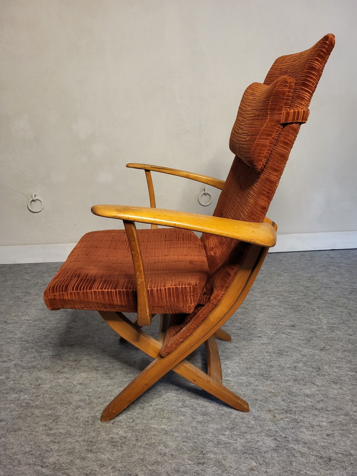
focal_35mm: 26
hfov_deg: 53.1
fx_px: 358
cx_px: 178
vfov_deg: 67.3
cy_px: 238
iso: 320
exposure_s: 1/50
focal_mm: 5.4
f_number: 1.8
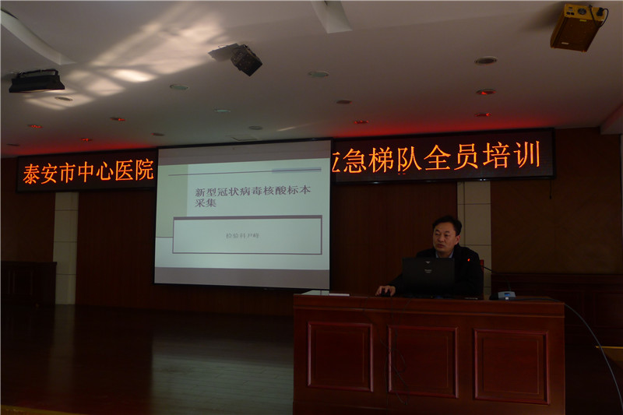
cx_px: 312
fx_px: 519
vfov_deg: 43.6
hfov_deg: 61.9
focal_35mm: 30
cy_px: 208
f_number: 2.2
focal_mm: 6.4
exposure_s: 1/60
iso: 100
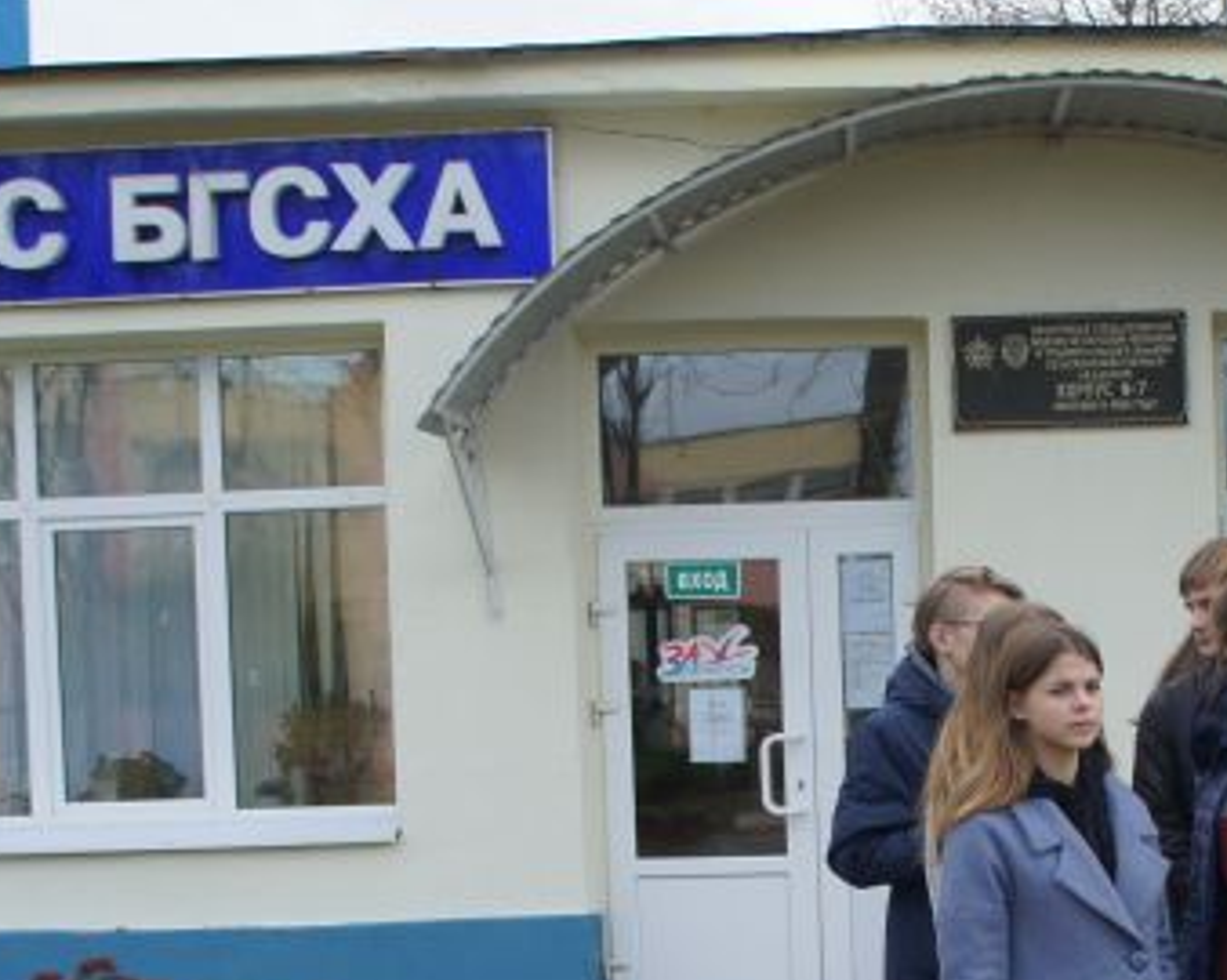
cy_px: 911
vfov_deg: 20.0
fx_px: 2722
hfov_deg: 24.9
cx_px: 1002
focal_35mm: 75
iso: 200
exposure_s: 1/250
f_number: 4.5
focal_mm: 18
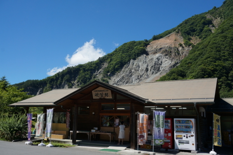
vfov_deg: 39.9
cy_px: 78
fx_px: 213
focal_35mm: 33
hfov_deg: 57.3
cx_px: 116
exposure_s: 1/200
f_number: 9
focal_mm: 22
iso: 100
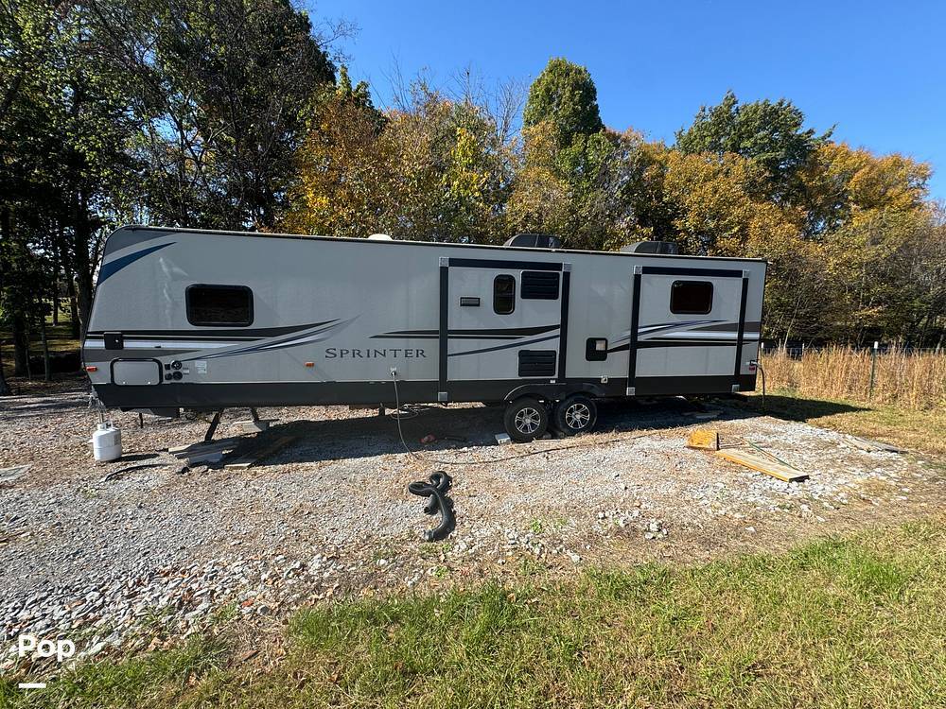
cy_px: 354
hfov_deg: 102.1
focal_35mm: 14
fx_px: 383
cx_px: 473
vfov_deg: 85.7
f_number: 2.2
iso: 50
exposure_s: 1/787
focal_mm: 2.22
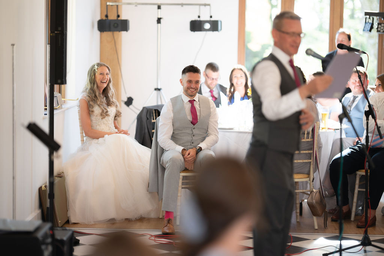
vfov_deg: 13.0
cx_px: 192
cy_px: 128
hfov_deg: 19.5
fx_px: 1120
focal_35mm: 105
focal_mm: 105
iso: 100
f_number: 1.4
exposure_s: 1/320
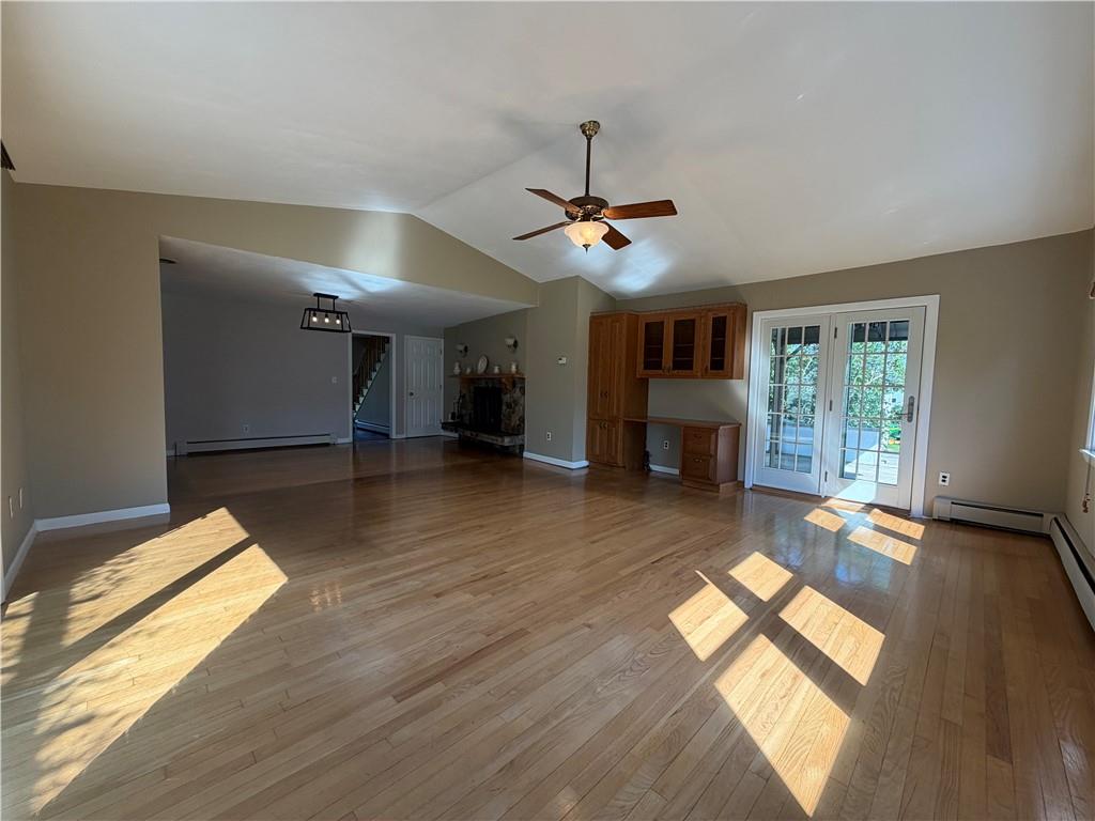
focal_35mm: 14
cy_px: 410
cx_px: 548
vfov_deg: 85.7
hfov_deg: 102.1
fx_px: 443
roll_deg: -1.4
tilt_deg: -3.9
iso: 50
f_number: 2.2
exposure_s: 1/131
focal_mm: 2.22
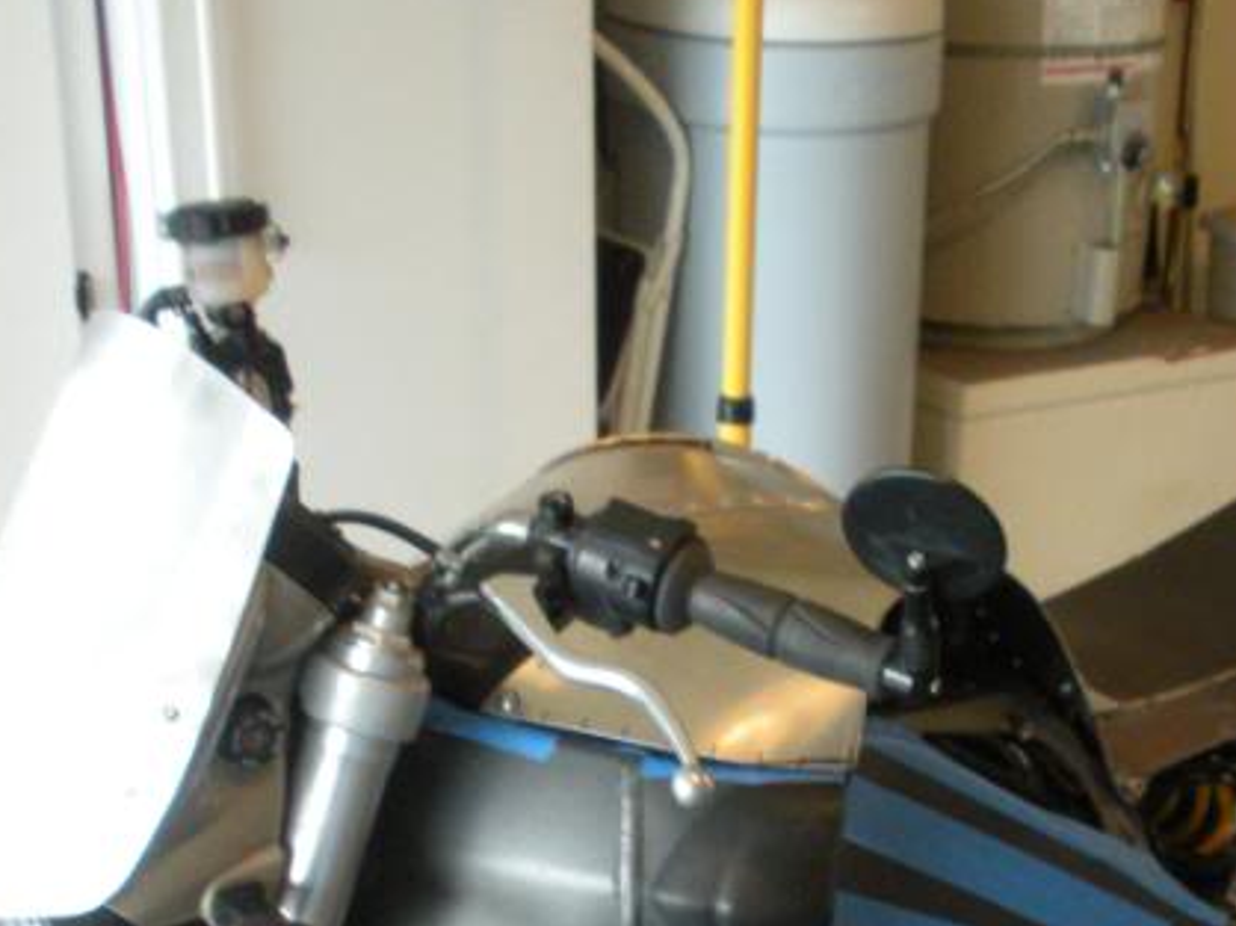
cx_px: 763
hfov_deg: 28.9
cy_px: 822
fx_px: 2391
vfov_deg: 21.5
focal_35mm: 67
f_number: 3.5
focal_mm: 6.3
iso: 361
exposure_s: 1/60
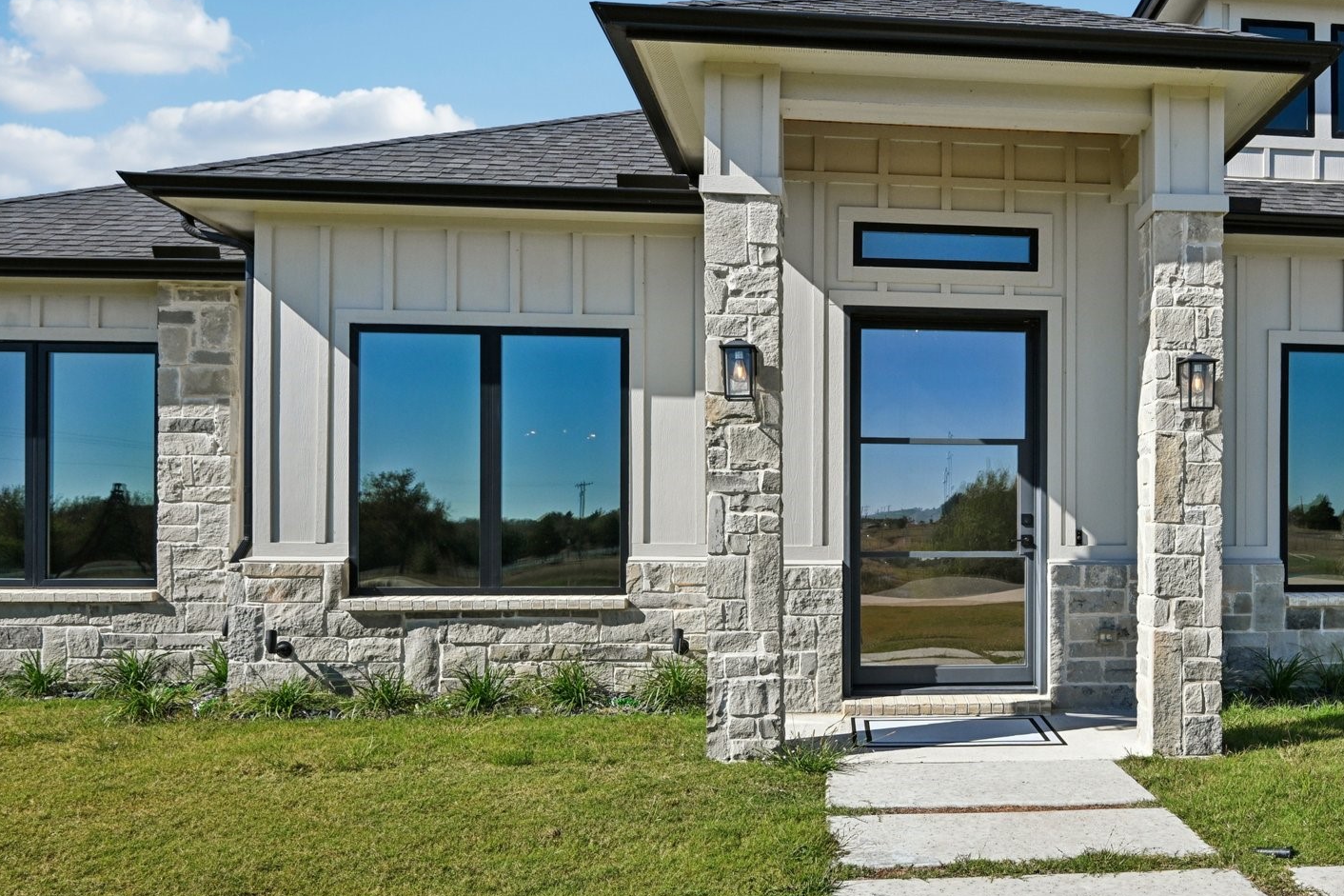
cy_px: 530
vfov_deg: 44.8
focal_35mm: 29
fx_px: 1082
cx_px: 954
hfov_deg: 61.2
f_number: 8
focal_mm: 20
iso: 400
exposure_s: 1/1250
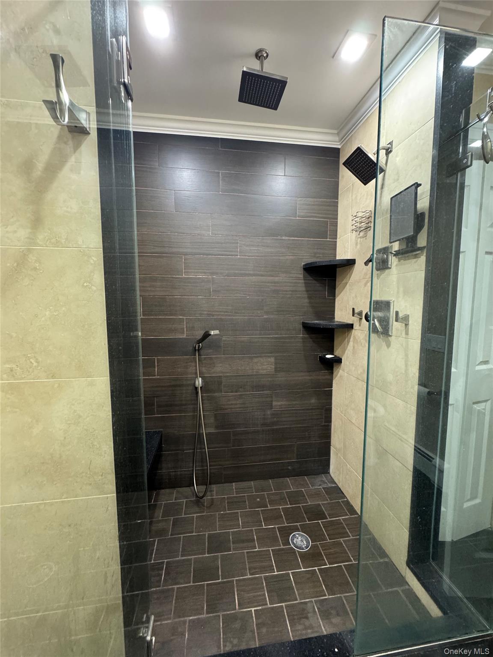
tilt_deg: -5.4
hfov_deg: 85.7
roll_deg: +0.7
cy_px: 328
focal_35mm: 14
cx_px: 246
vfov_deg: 102.1
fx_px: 266
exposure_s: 1/60
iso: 640
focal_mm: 2.22
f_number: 2.2
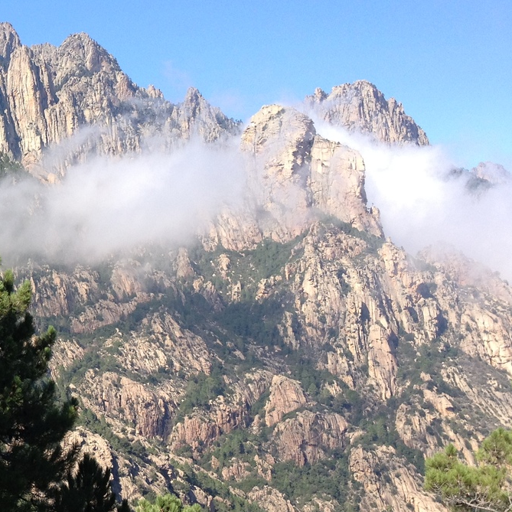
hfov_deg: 21.8
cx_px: -89
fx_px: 1238
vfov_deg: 23.3
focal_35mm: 74
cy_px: 202
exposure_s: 1/836
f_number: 2.4
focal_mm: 4.28
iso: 64
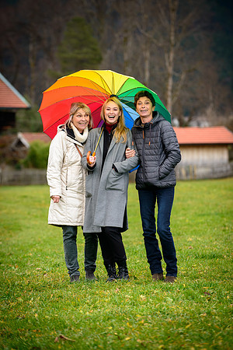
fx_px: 1699
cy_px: 175
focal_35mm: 175
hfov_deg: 7.8
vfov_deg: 11.7
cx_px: 116
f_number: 5
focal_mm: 175
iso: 800
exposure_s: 1/250
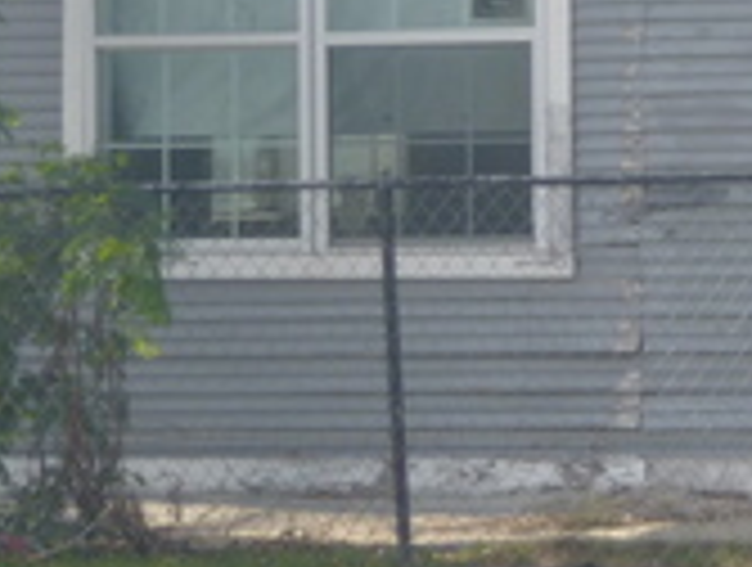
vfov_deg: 6.3
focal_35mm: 237
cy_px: -45
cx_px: 1198
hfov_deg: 8.1
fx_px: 5160
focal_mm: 11.1
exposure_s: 1/125
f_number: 5.3
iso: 100
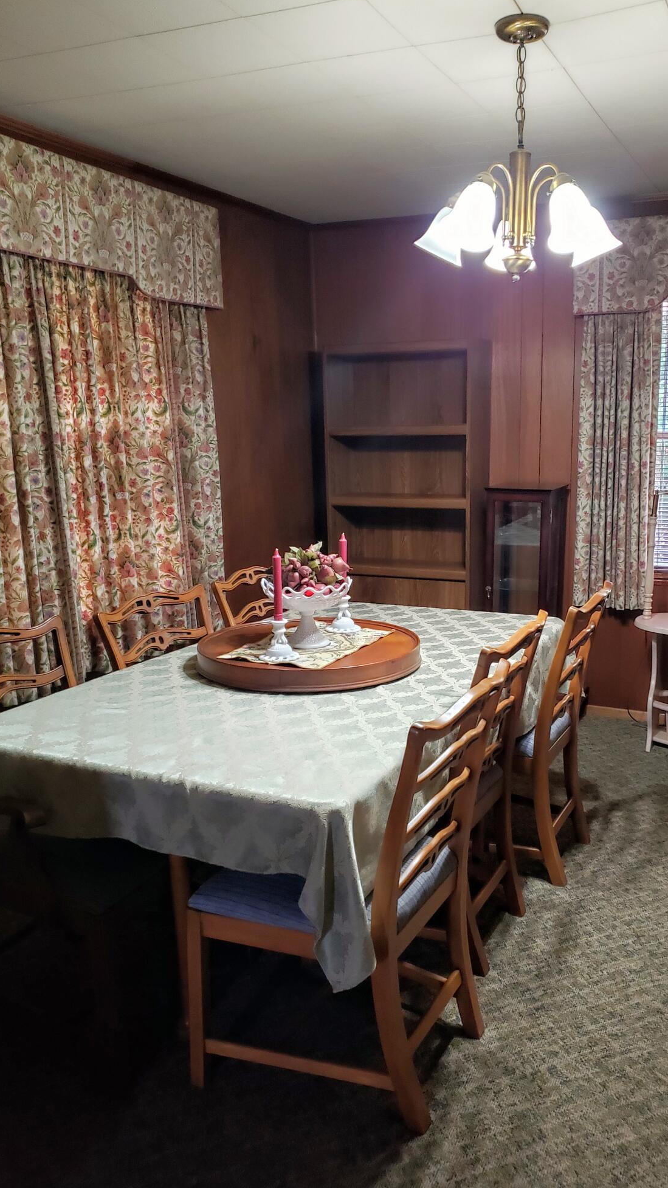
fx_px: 913
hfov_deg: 40.1
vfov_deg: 66.1
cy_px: 595
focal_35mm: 29
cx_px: 385
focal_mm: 4.3
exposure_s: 1/60
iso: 320
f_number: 1.5
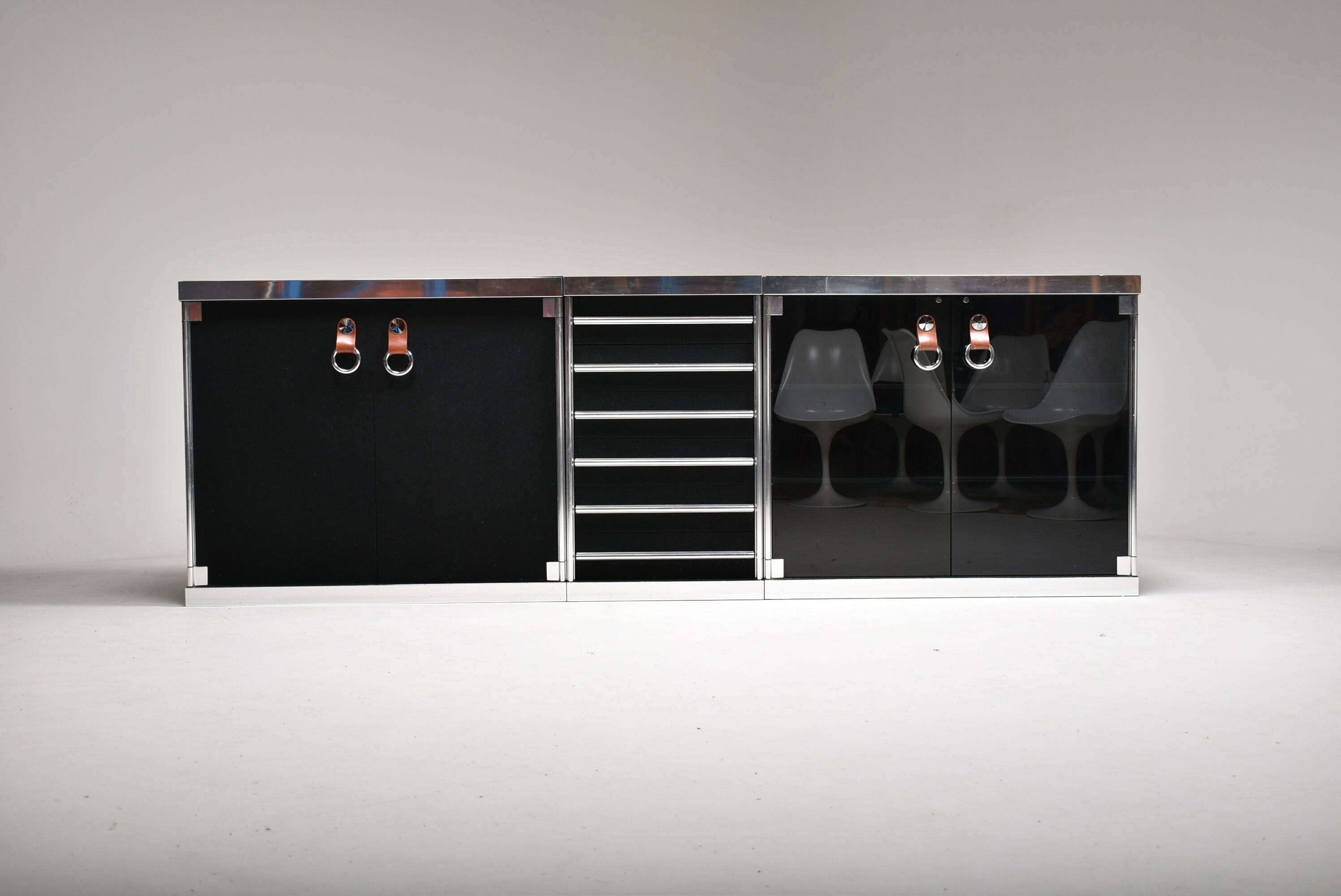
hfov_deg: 49.5
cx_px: 670
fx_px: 1454
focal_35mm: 39
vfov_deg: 34.3
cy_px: 448
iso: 100
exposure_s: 1/200
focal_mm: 26
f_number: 4.5
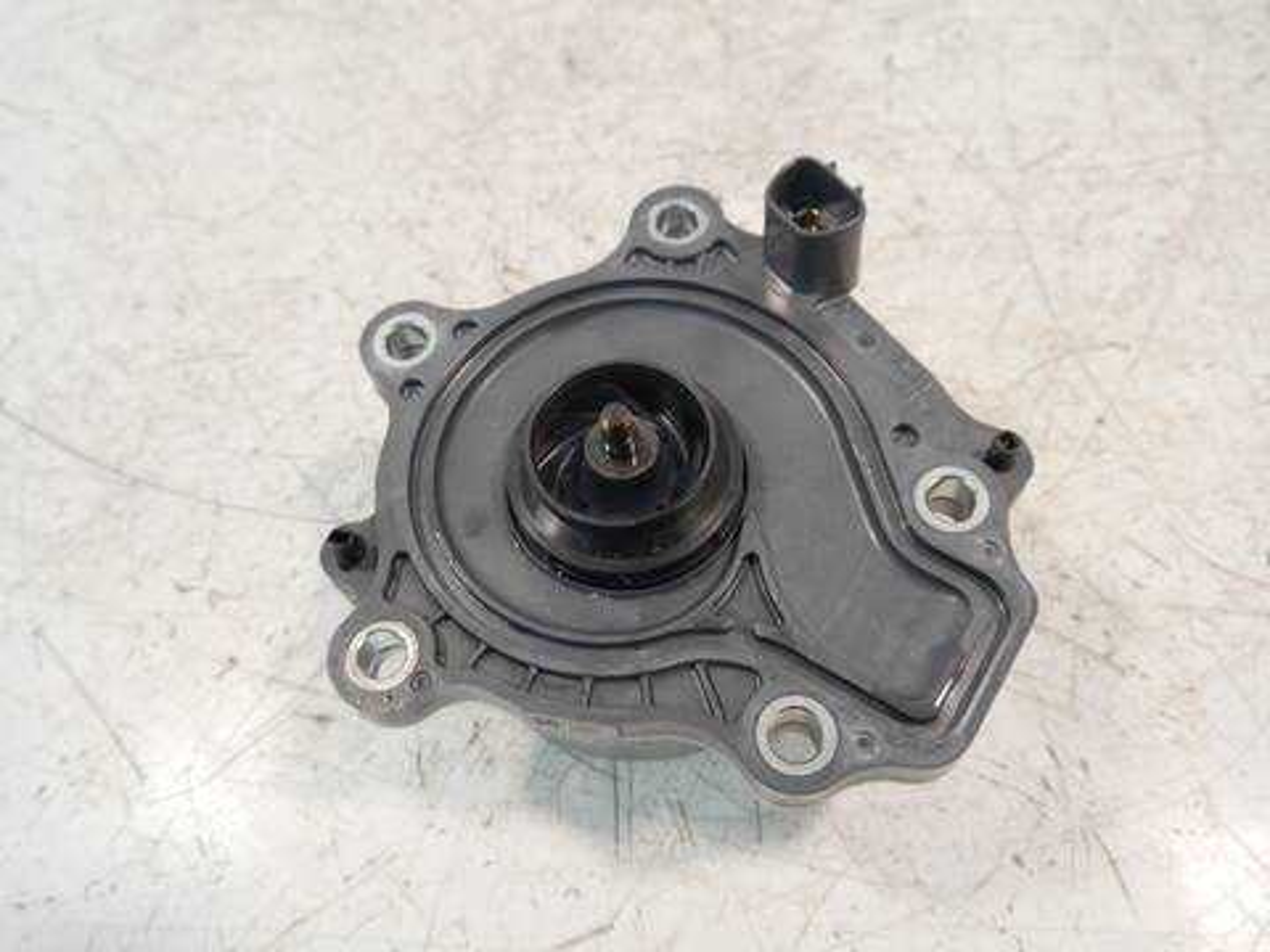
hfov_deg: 60.0
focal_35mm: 30
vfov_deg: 46.8
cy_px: 476
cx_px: 635
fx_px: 1101
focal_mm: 15
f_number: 3.5
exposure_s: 1/125
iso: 1250
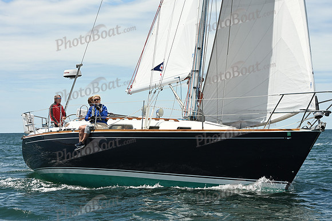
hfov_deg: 20.8
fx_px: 904
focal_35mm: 98
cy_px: 110
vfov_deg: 14.0
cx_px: 166
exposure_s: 1/1000
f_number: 9
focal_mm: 98
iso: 320
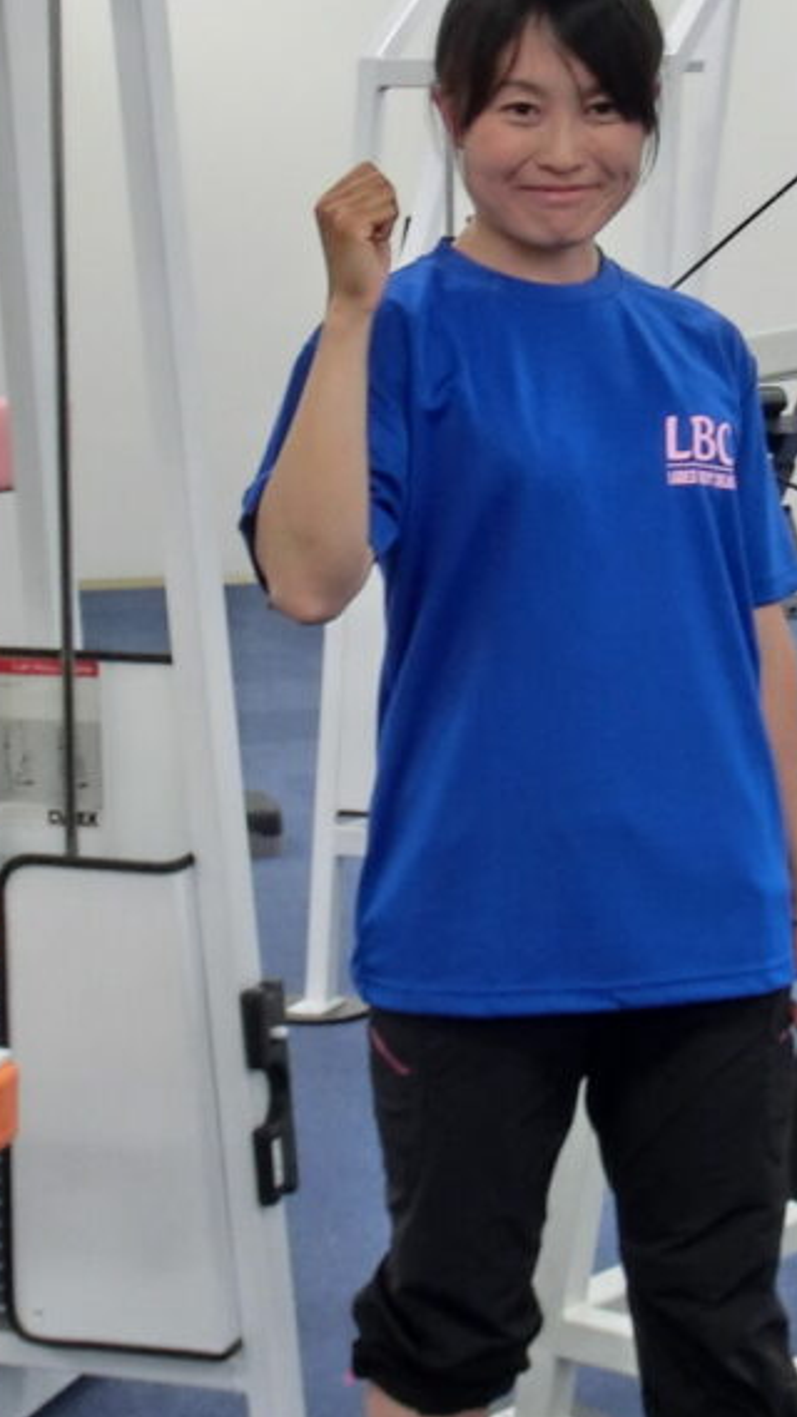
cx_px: 481
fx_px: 3870
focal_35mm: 103
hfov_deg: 11.8
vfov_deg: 20.7
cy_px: 630
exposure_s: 1/30
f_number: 4
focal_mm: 7.38
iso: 400
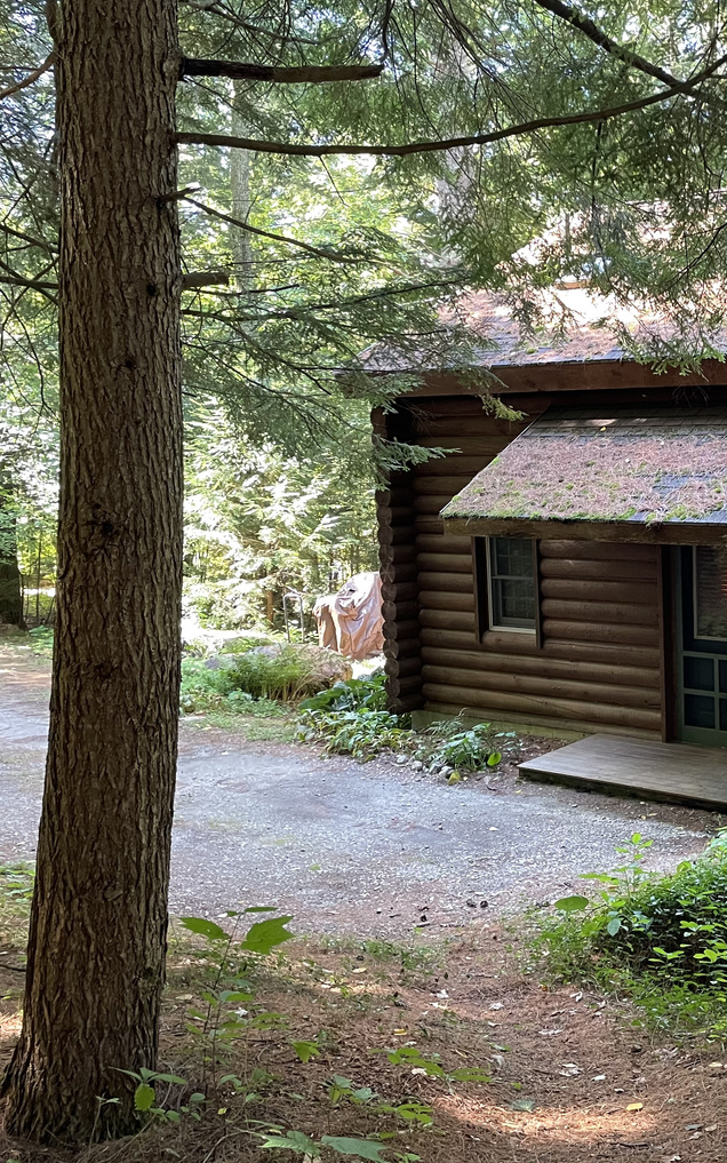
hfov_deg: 31.6
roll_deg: +1.2
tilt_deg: -6.8
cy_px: 579
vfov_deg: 52.7
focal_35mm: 37
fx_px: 1172
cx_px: 740
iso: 320
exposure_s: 1/60
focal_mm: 4.2
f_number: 1.6
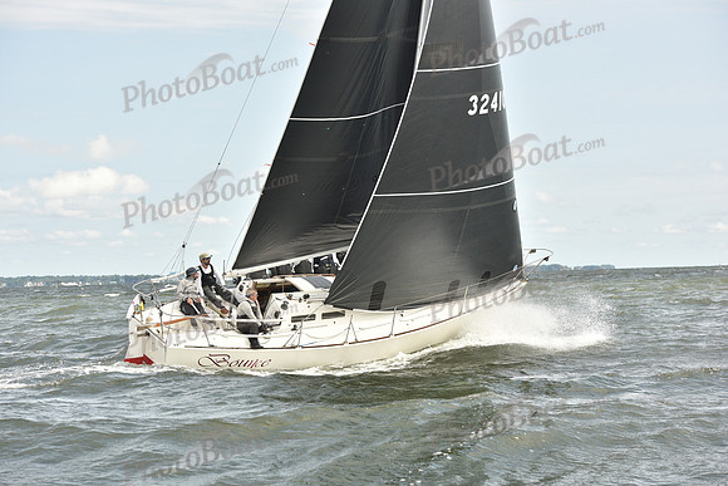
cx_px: 364
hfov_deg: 21.5
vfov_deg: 14.4
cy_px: 243
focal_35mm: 95
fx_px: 1921
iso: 250
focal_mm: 95
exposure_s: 1/800
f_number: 5.6
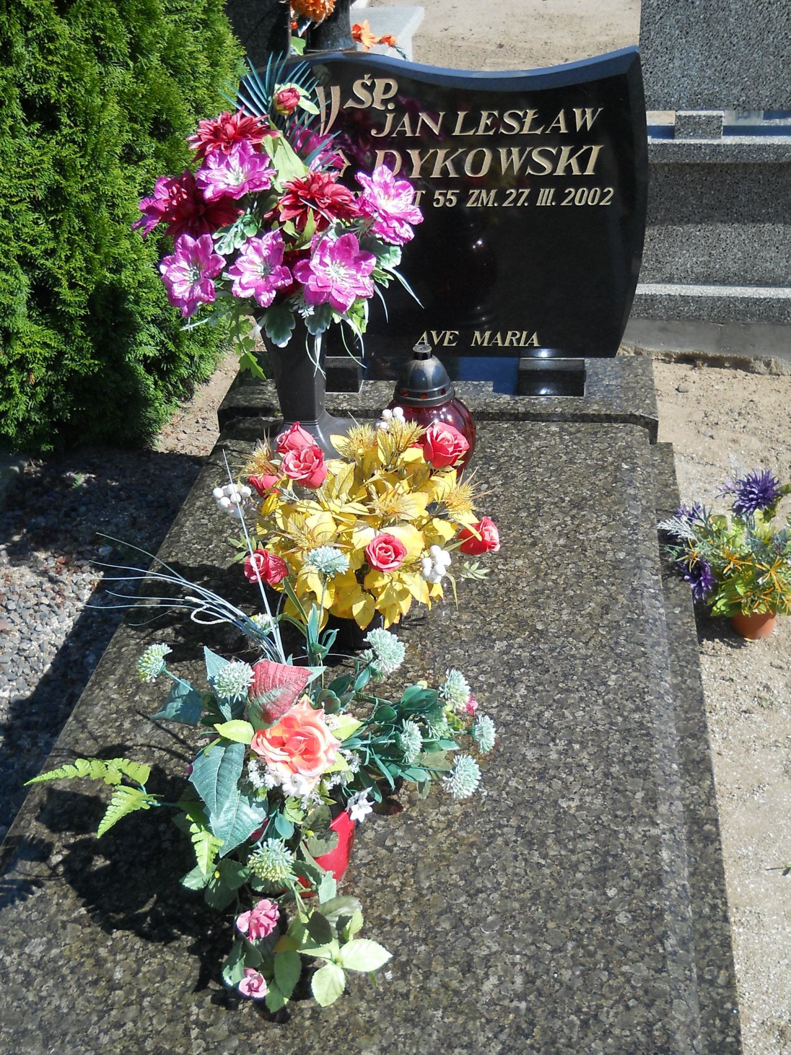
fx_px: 1249
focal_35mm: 41
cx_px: 396
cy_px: 528
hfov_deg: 35.1
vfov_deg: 45.8
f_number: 5.5
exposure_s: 1/250
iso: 80
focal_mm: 6.72
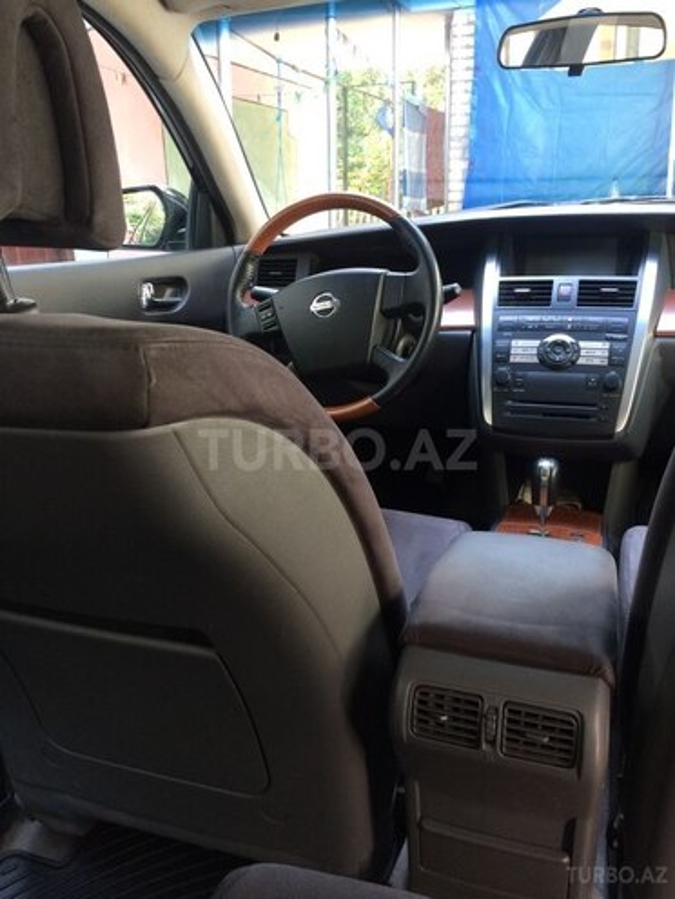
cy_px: 450
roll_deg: +3.6
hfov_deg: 48.2
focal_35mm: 29
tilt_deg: -19.8
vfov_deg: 61.7
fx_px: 754
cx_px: 338
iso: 50
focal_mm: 4.15
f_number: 2.2
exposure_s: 1/33
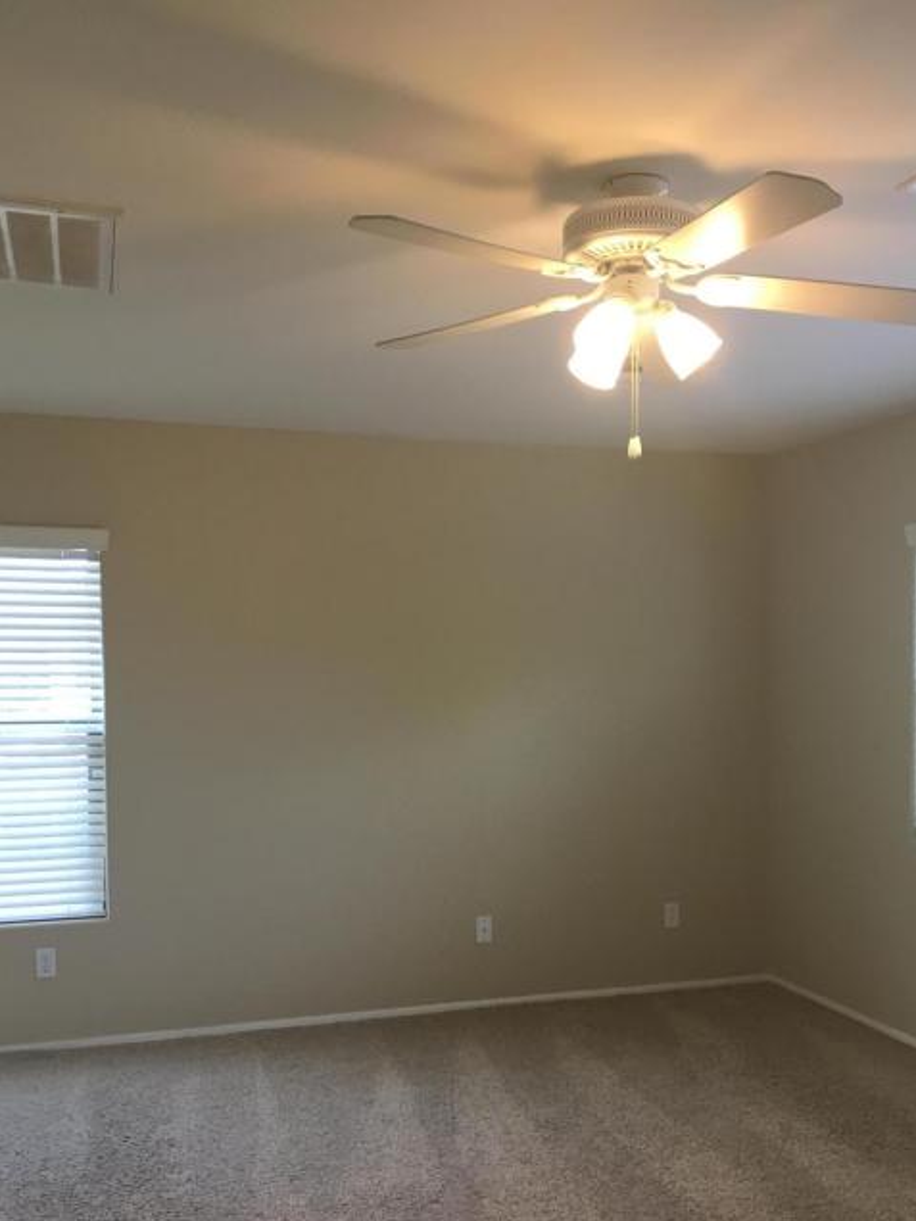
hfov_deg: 40.7
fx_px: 1235
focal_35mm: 35
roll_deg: +0.1
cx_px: 490
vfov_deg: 52.3
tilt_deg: -2.3
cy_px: 735
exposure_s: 1/30
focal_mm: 4.15
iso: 40
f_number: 2.2
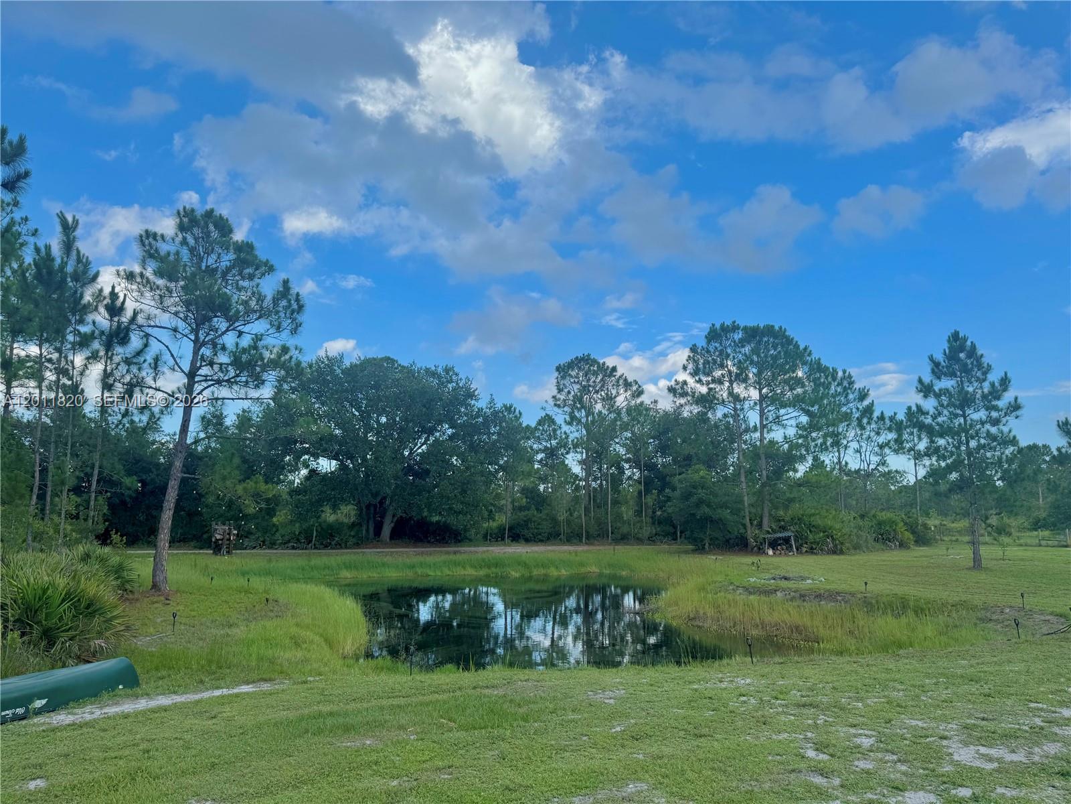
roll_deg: -0.4
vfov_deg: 56.8
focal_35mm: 24
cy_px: 402
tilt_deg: +7.9
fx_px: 743
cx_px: 536
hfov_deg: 71.6
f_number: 1.78
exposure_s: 1/2833
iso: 80
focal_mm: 6.76
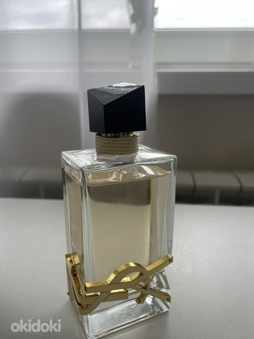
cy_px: 174
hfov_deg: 51.4
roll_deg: +0.0
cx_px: 123
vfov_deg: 65.3
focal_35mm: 27
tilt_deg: -15.3
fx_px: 264
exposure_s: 1/236
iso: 32
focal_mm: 4.2
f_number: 1.6
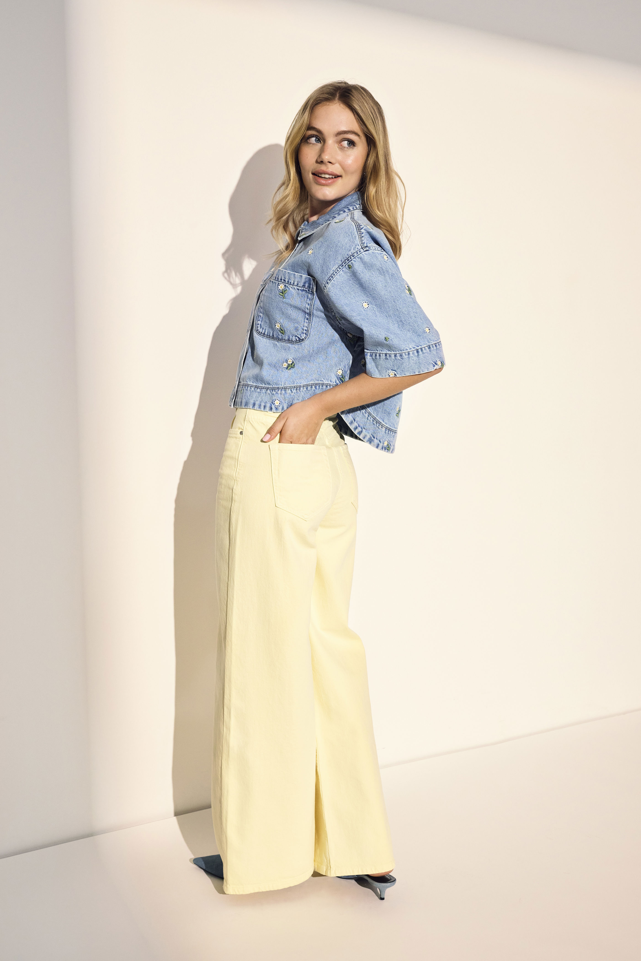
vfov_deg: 42.7
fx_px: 1228
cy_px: 480
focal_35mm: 46
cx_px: 320
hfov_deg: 29.2
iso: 2000
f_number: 6.3
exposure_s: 1/500
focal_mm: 46
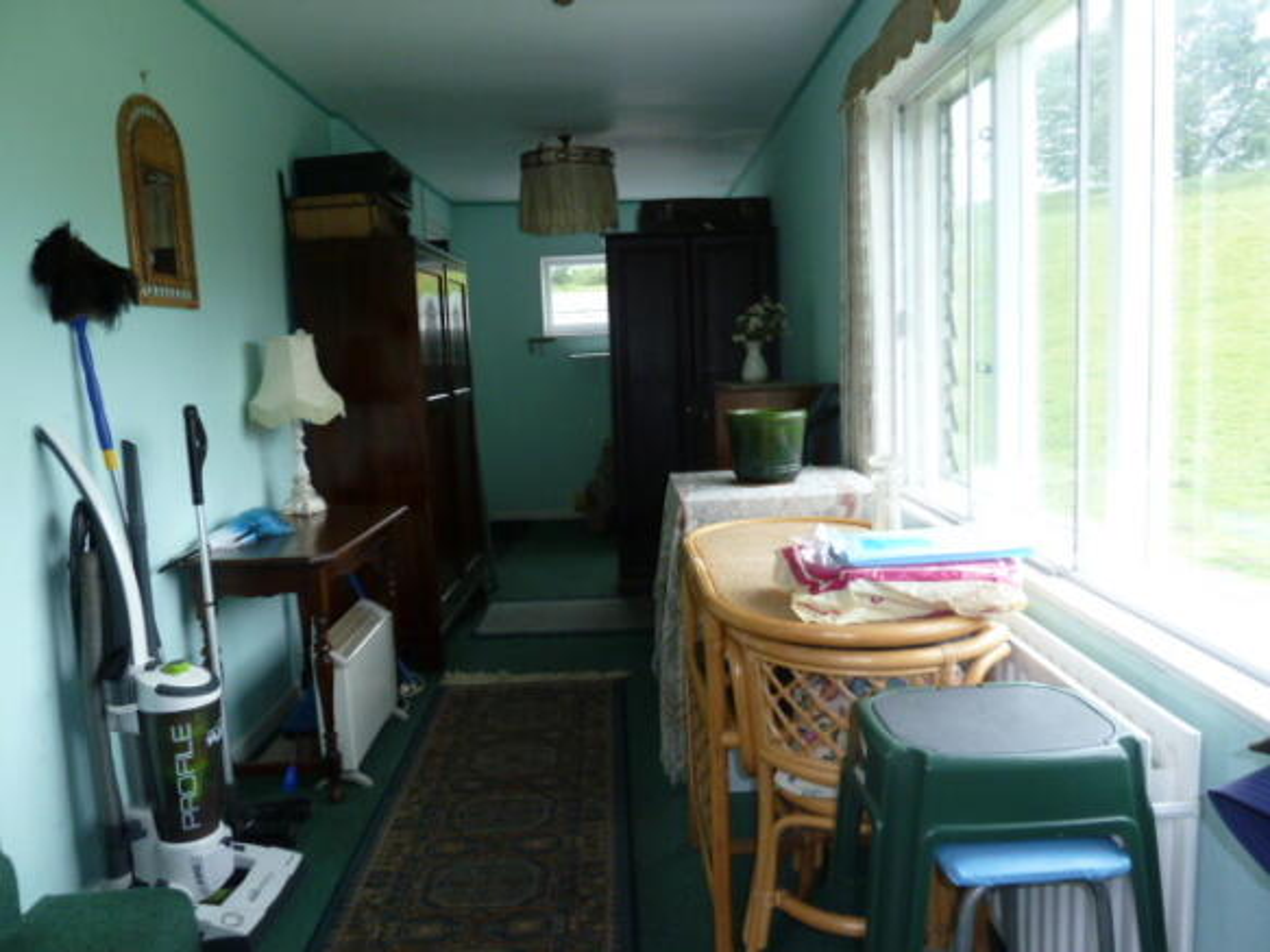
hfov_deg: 69.4
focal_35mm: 25
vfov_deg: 54.9
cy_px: 476
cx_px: 635
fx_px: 917
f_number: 3.3
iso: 200
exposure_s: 1/30
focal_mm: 4.1
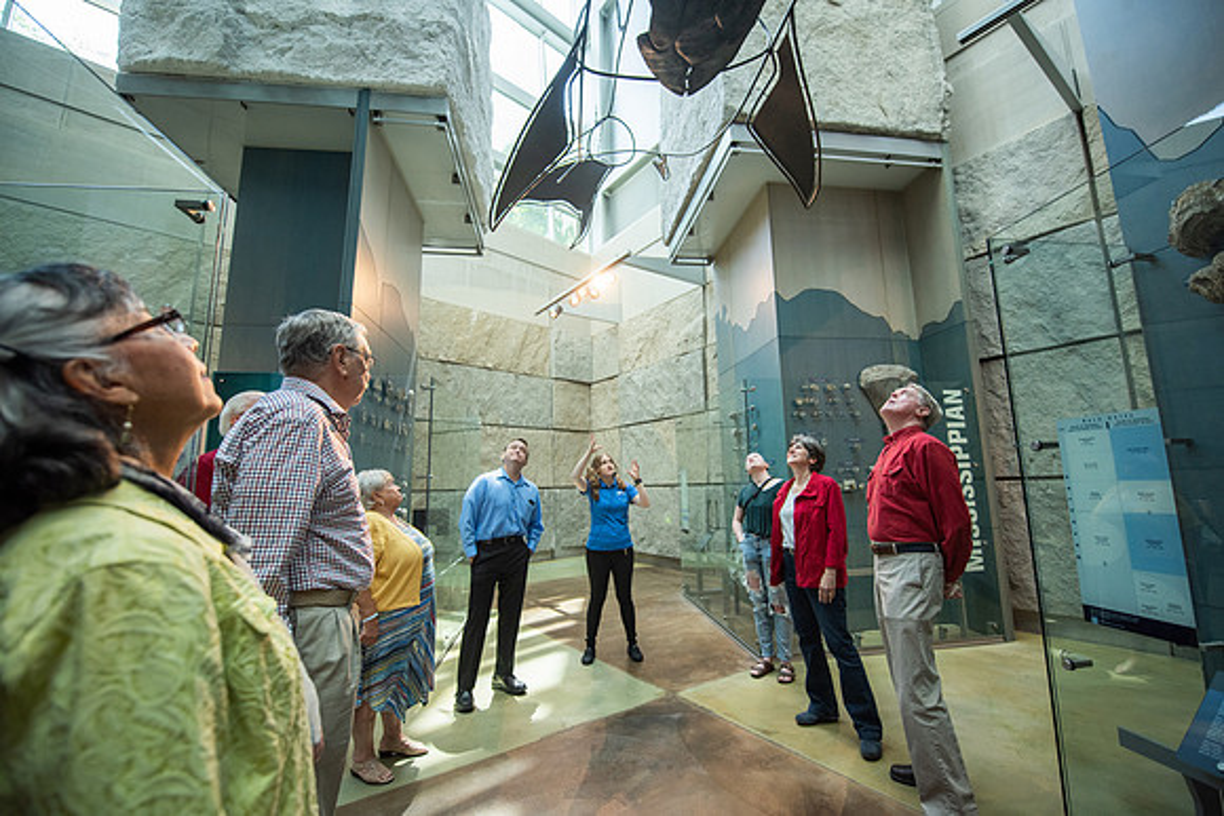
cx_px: 634
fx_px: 498
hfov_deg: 101.6
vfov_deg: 78.6
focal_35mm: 15
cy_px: 400
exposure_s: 1/250
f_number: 2.8
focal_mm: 14
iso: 800
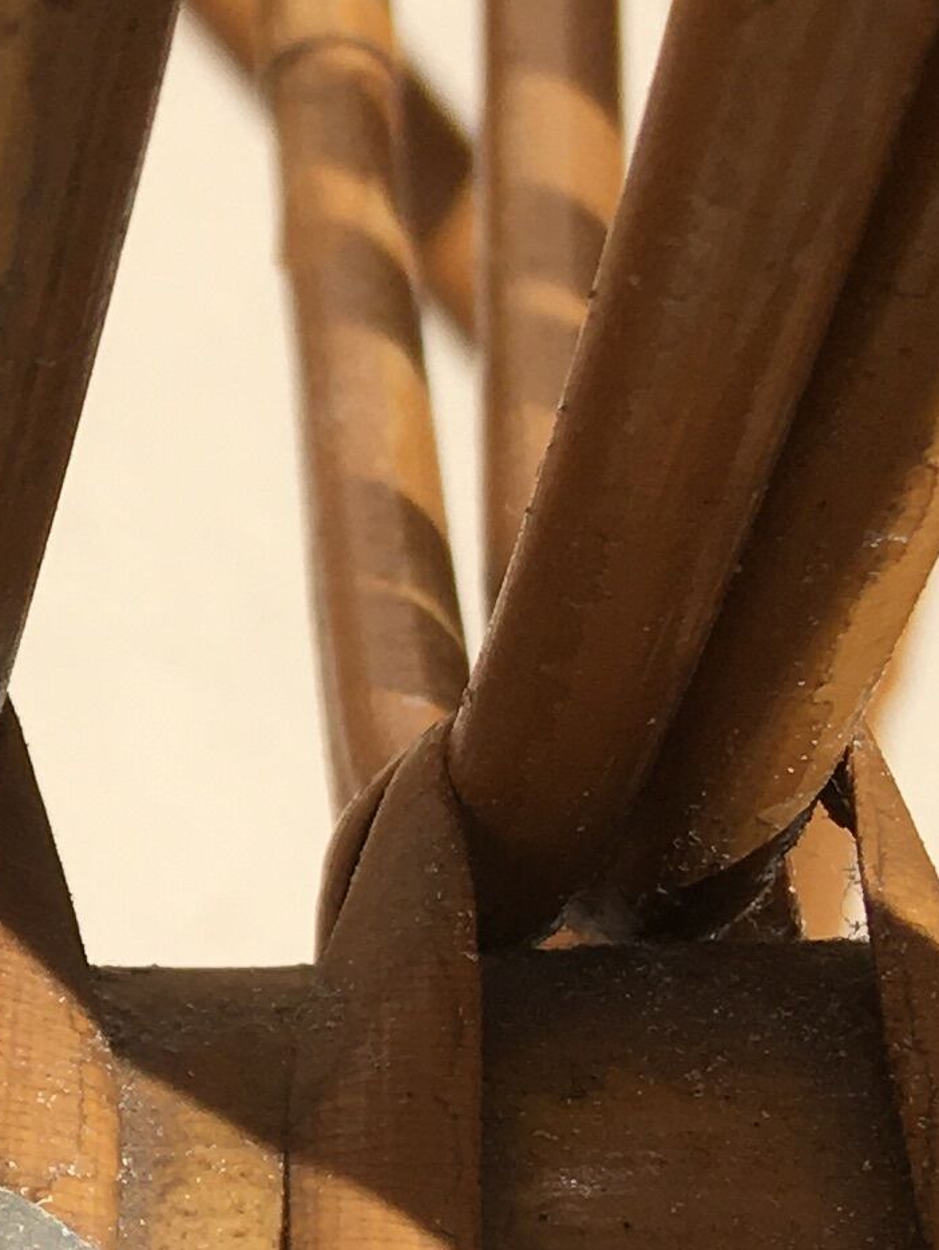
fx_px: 4518
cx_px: -714
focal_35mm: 125
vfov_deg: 15.6
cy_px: 1020
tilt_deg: -34.8
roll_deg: +2.0
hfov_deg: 11.1
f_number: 2.2
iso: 25
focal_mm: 4.15
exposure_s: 1/3077
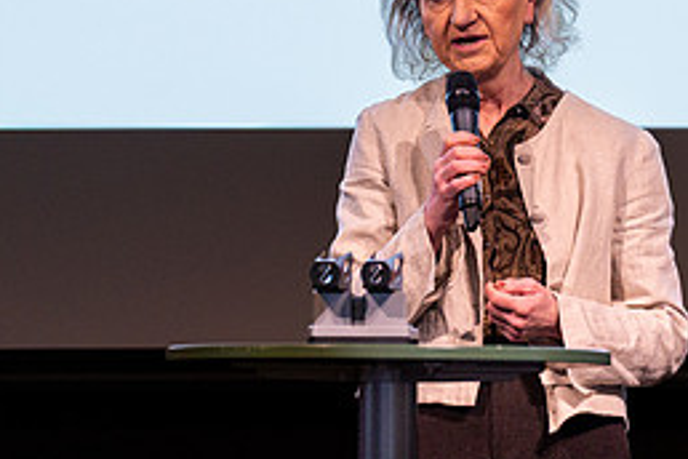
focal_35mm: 449
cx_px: 597
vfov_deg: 3.1
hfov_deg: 4.6
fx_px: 8580
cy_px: 263
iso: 2500
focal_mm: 200
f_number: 2.8
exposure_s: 1/200
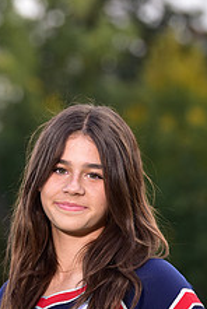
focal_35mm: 354
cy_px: 352
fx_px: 3043
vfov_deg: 5.8
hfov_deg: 3.9
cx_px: 87
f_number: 4.5
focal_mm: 135
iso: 200
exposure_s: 1/250
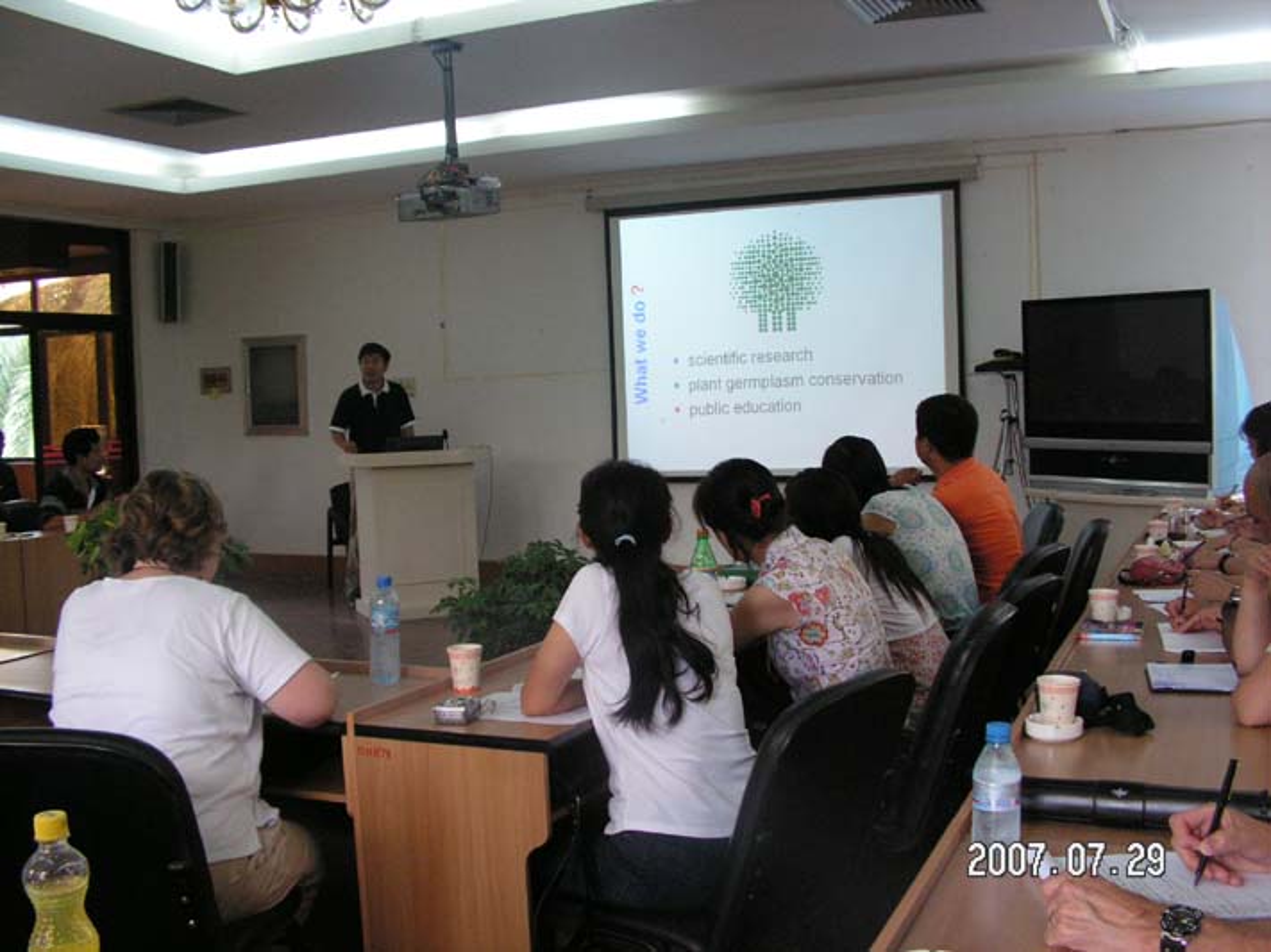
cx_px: 636
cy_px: 476
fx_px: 1322
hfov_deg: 51.4
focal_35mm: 36
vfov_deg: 39.6
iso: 160
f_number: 3.2
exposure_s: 1/25
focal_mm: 6
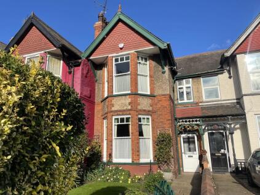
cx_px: 130
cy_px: 98
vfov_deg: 53.0
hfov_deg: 67.3
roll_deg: +0.7
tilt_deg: +13.7
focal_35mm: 26
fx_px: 195
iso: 32
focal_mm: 4.2
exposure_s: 1/3861
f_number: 1.6
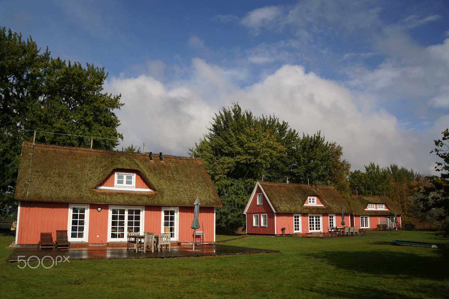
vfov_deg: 47.9
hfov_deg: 67.4
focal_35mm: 27
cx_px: 224
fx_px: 337
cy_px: 150
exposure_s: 1/1600
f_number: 3.5
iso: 200
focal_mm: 18
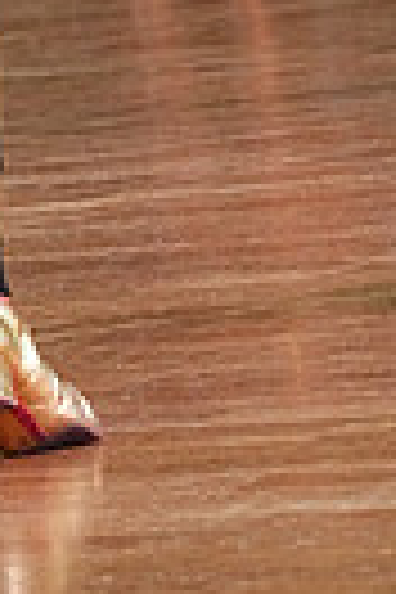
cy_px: -608
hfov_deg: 4.0
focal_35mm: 342
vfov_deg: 5.9
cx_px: 160
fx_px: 5643
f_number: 5.6
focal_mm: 78
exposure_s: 1/400
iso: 6400
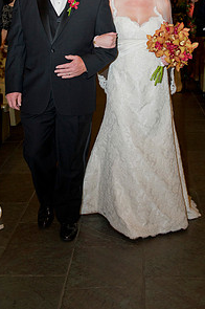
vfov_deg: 33.8
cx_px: 119
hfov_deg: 23.3
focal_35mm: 58
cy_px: 74
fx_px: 497
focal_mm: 38
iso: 800
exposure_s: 1/60
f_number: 4.5
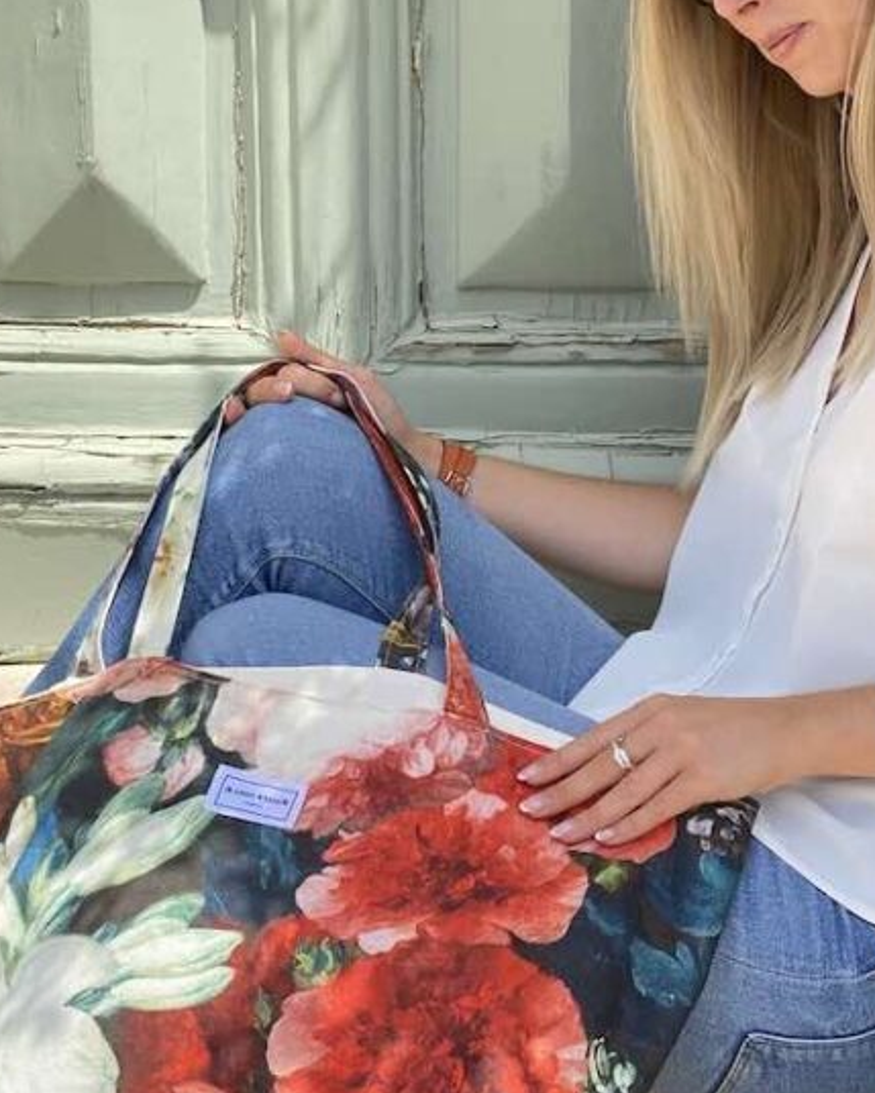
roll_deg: +0.3
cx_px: 410
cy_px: 479
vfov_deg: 19.7
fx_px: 3139
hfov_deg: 15.9
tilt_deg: -12.4
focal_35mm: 97
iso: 20
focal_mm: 6
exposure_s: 1/639
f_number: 2
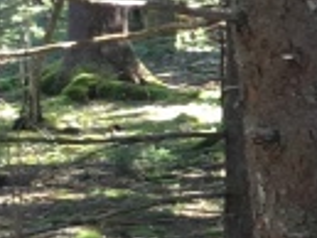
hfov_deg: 7.7
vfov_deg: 6.5
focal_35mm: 230
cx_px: 894
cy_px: 179
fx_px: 2108
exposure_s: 1/30
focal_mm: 4.15
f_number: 2.2
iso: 32
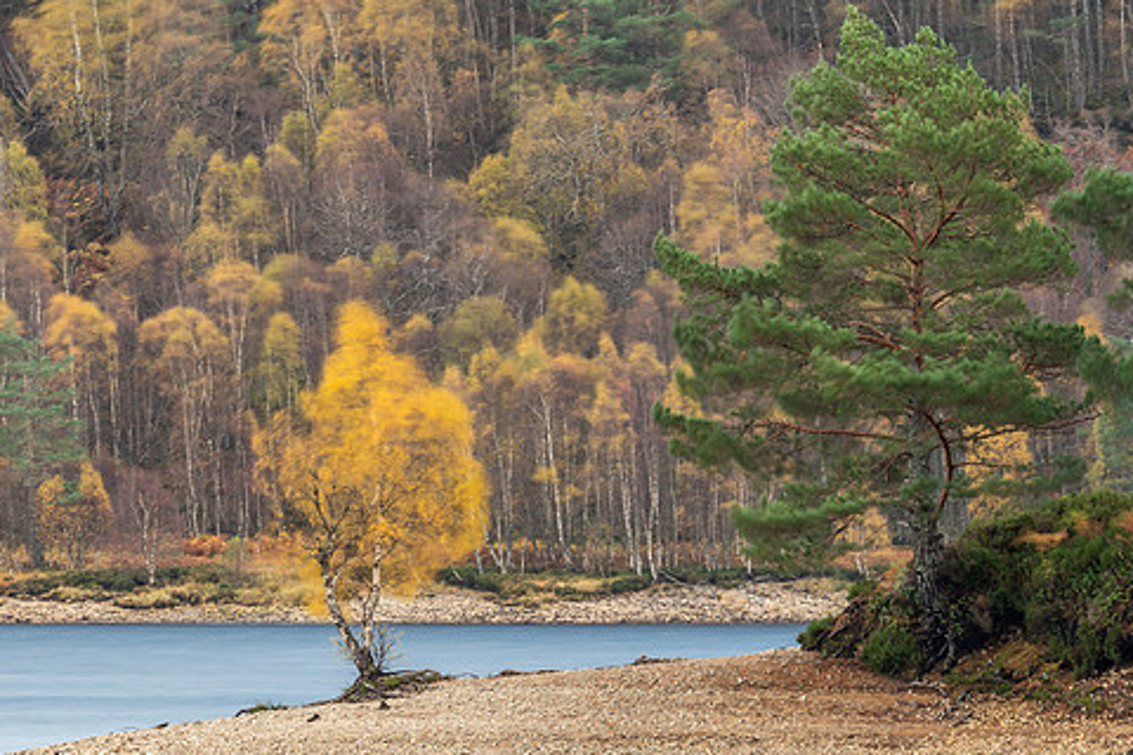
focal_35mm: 377
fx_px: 11864
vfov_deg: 3.6
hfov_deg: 5.5
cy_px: 404
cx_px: 456
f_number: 7.1
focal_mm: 150
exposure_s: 10
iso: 64
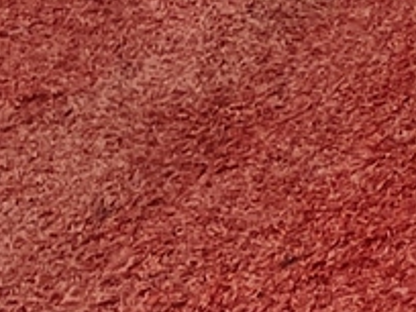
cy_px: -675
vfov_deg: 5.9
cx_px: 1423
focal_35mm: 233
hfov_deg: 7.2
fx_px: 2800
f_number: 1.8
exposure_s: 1/100
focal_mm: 5.59
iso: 80
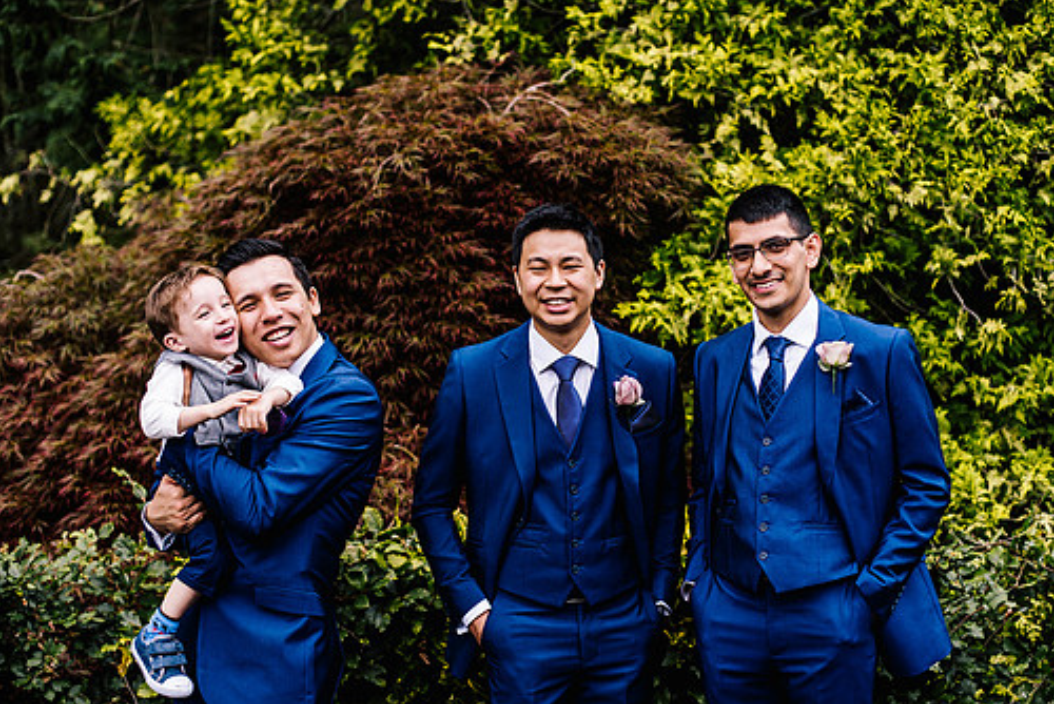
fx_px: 1699
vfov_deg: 23.4
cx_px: 554
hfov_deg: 34.5
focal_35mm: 58
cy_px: 355
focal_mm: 50
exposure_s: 1/500
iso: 125
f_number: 2.5
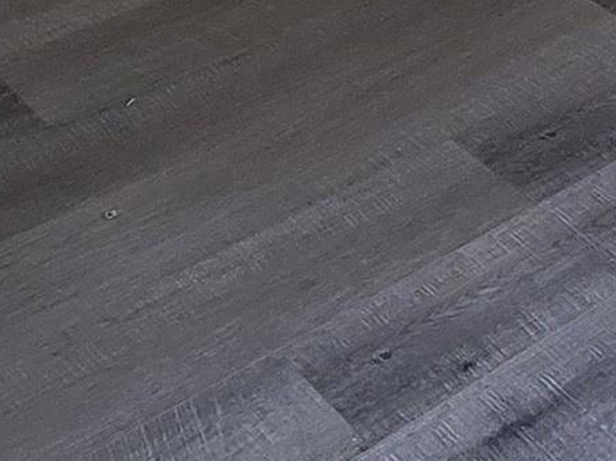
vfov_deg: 13.0
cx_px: 1185
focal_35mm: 88
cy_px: -618
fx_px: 1565
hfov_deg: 17.2
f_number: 2.2
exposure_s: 1/120
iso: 100
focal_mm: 2.2
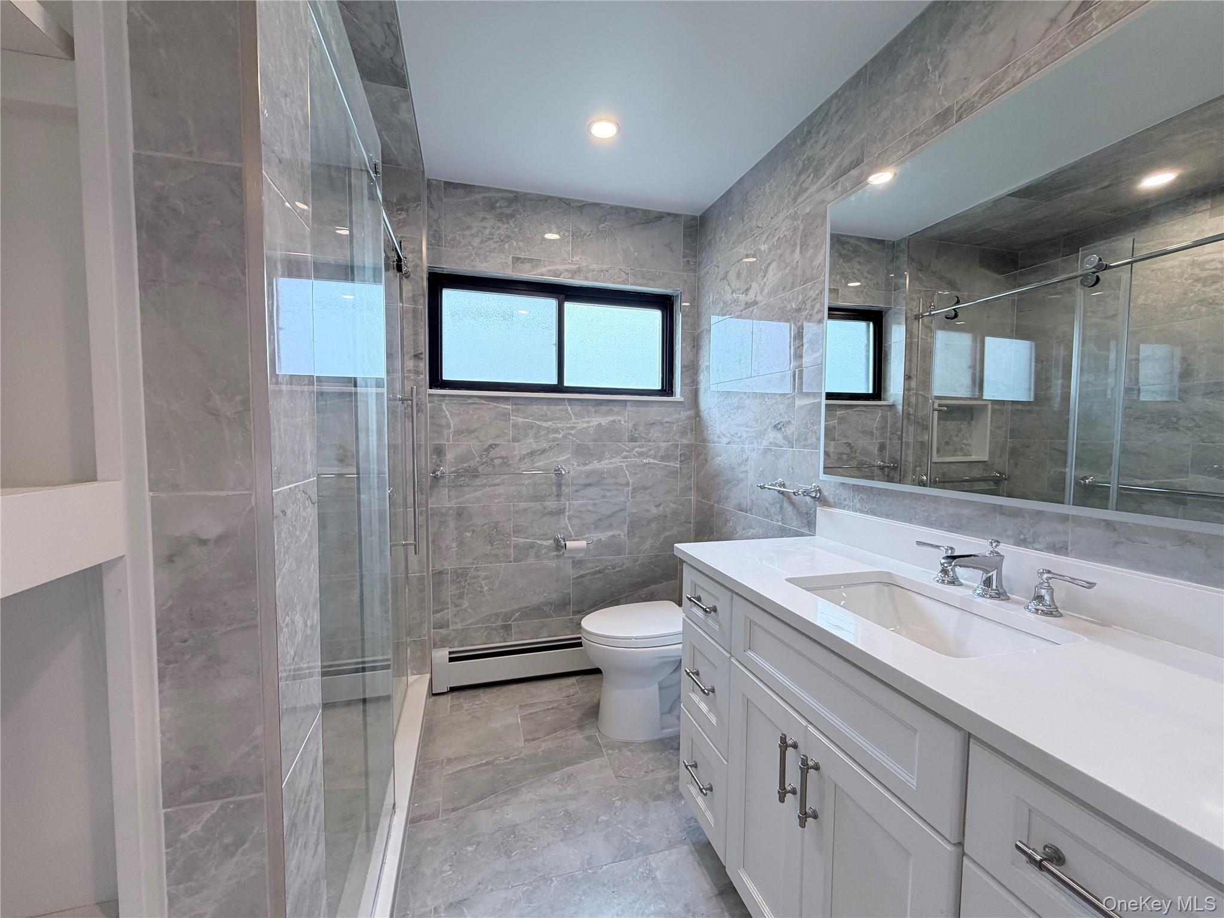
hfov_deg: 102.1
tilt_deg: -3.2
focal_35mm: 14
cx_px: 612
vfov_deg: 85.7
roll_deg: -0.1
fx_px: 495
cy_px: 459
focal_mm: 2.22
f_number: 2.2
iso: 160
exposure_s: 1/120
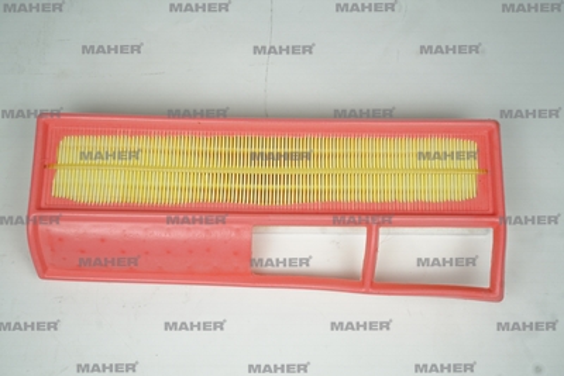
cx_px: 282
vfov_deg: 29.3
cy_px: 188
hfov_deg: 42.7
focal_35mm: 46
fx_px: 721
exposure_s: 1/80
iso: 640
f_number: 6.3
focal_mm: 46
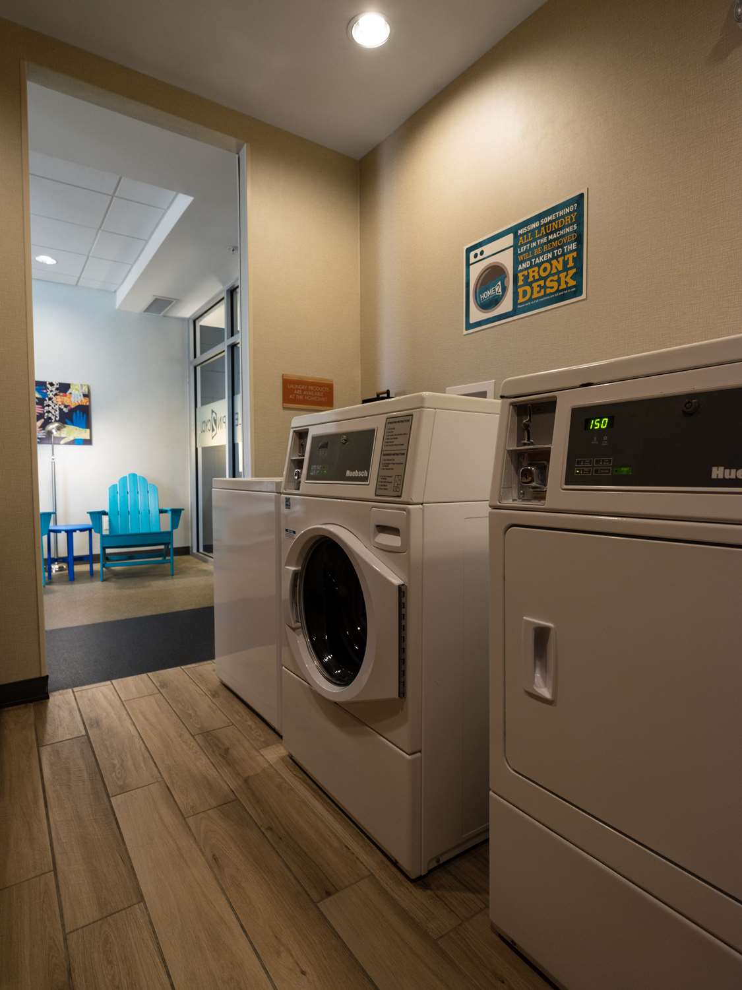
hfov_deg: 71.6
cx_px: 371
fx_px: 514
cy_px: 495
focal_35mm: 18
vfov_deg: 87.8
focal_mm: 23
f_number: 8
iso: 1600
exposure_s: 1/20
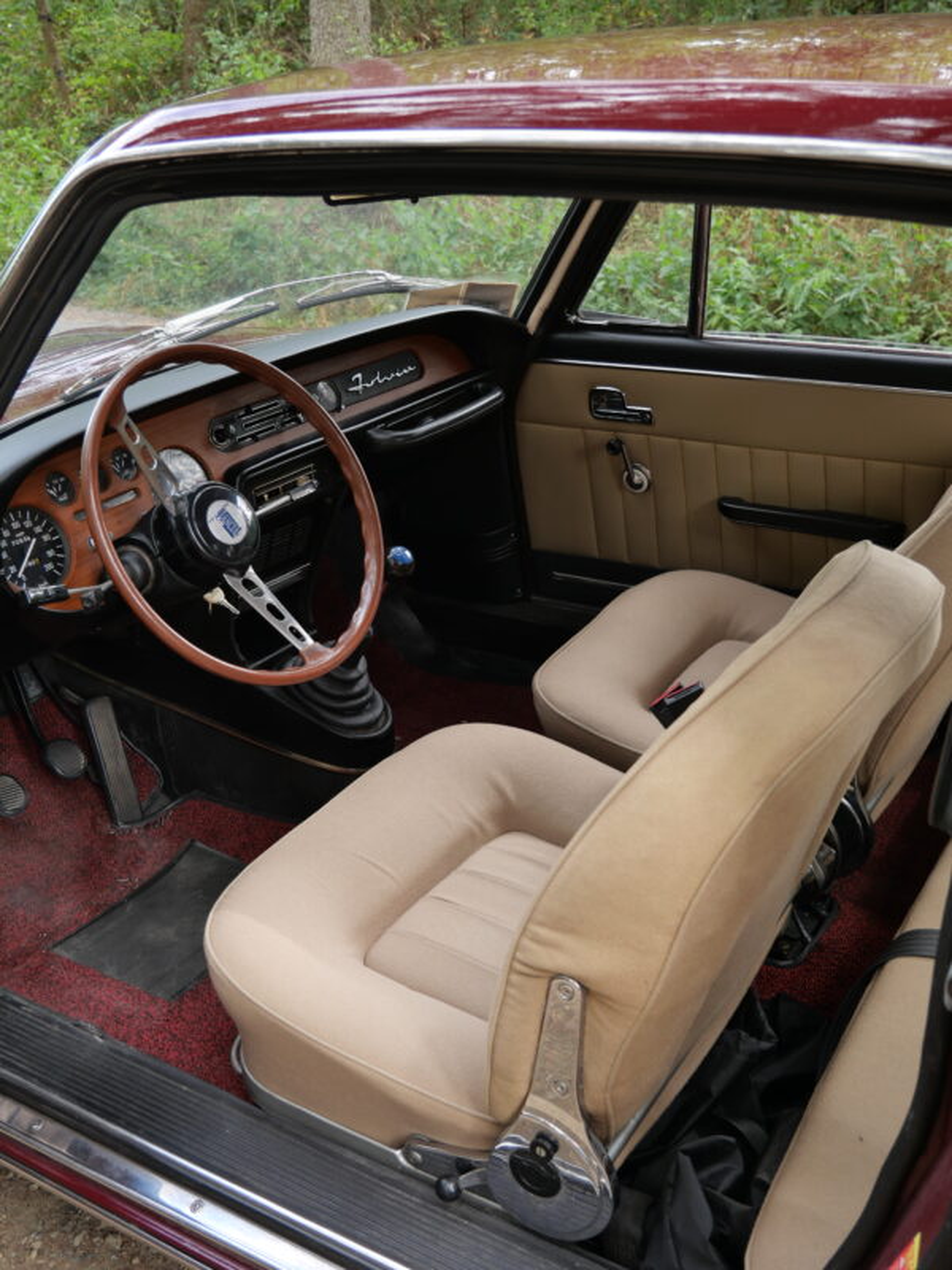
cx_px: 476
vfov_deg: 51.4
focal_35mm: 36
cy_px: 635
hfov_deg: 39.7
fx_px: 1320
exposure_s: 1/80
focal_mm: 18
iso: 200
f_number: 3.9
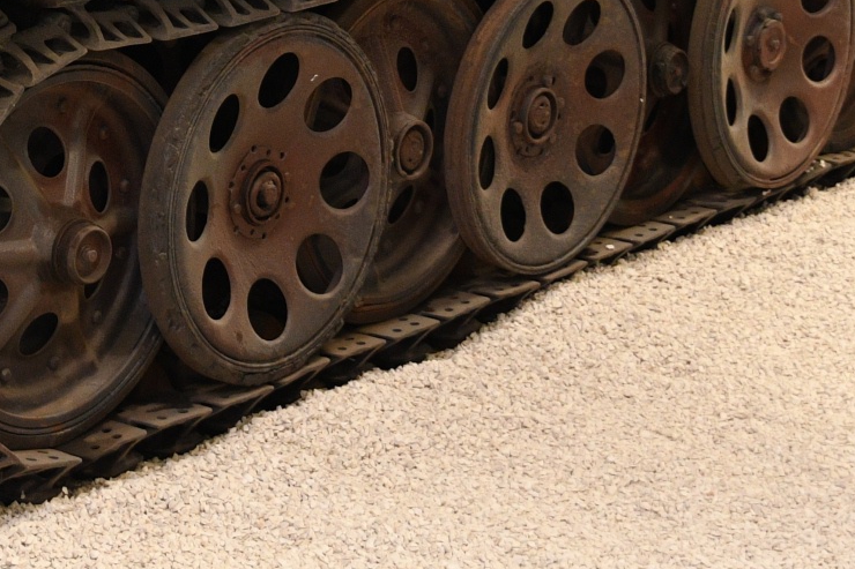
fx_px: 2849
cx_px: 102
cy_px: -262
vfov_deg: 11.0
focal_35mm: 120
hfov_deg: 16.9
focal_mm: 25
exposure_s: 1/50
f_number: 3.5
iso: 1000
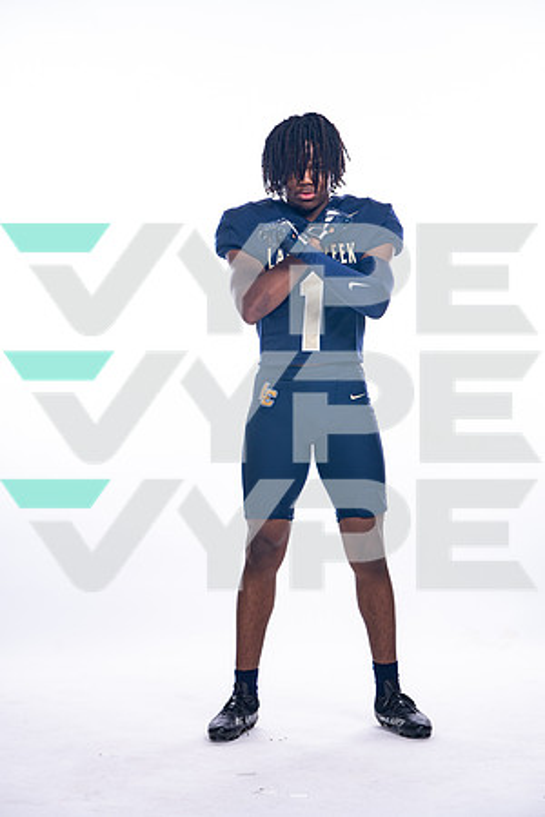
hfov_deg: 13.7
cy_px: 408
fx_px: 2271
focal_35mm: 100
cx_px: 272
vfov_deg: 20.4
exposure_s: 1/250
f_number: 6.3
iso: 400
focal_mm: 100
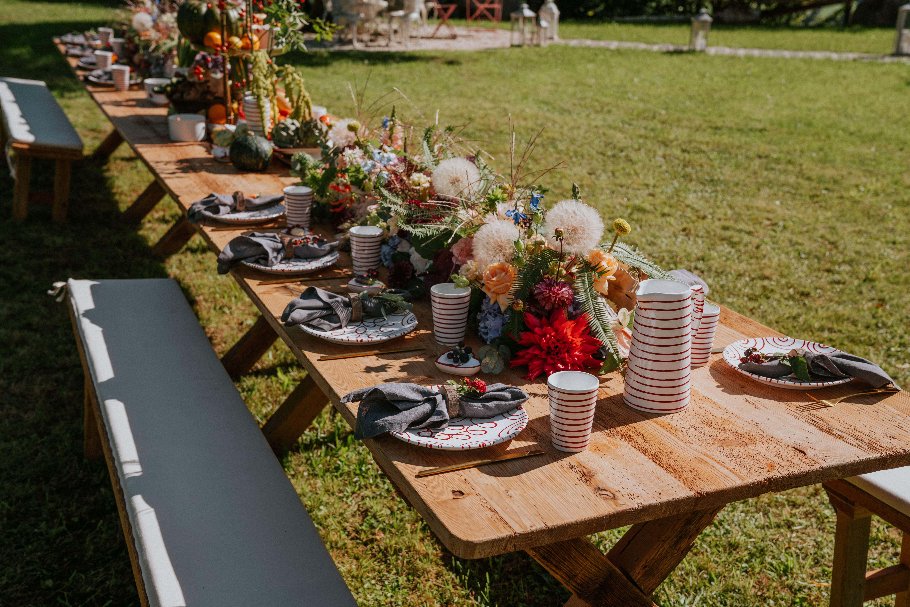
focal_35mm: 42
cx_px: 455
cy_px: 304
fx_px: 1062
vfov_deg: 31.9
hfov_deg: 46.4
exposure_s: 1/640
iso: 100
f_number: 4.5
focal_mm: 42
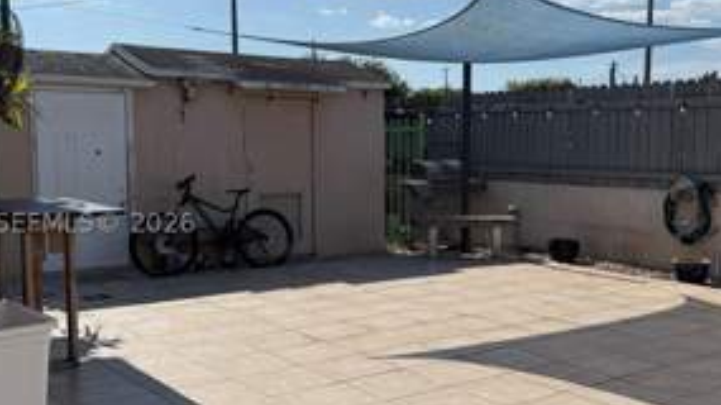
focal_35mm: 44
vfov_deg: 27.1
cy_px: 223
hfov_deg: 46.2
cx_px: 428
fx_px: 841
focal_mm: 6.76
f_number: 1.78
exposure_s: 1/8130
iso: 80
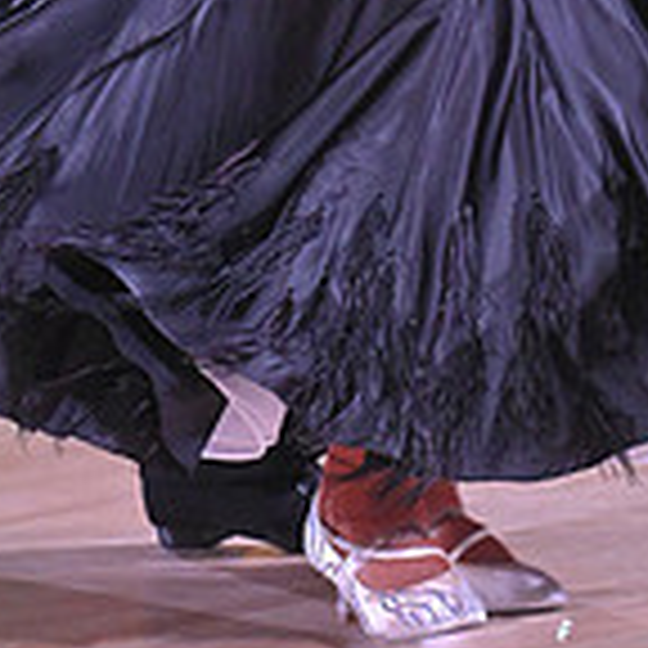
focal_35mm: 462
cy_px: -428
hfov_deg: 3.8
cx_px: 367
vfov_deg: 3.8
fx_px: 9785
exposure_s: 1/400
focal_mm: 135
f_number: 5.6
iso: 4000
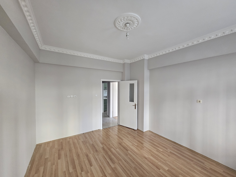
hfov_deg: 106.2
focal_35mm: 13
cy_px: 88
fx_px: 89
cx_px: 118
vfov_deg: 89.9
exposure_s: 1/70.8
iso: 250
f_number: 2.2
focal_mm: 2.2
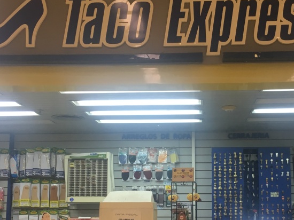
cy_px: 154
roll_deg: -0.3
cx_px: 184
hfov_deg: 35.4
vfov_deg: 26.8
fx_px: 458
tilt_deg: +7.4
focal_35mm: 54
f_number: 2.2
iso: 32
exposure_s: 1/33
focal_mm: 4.15
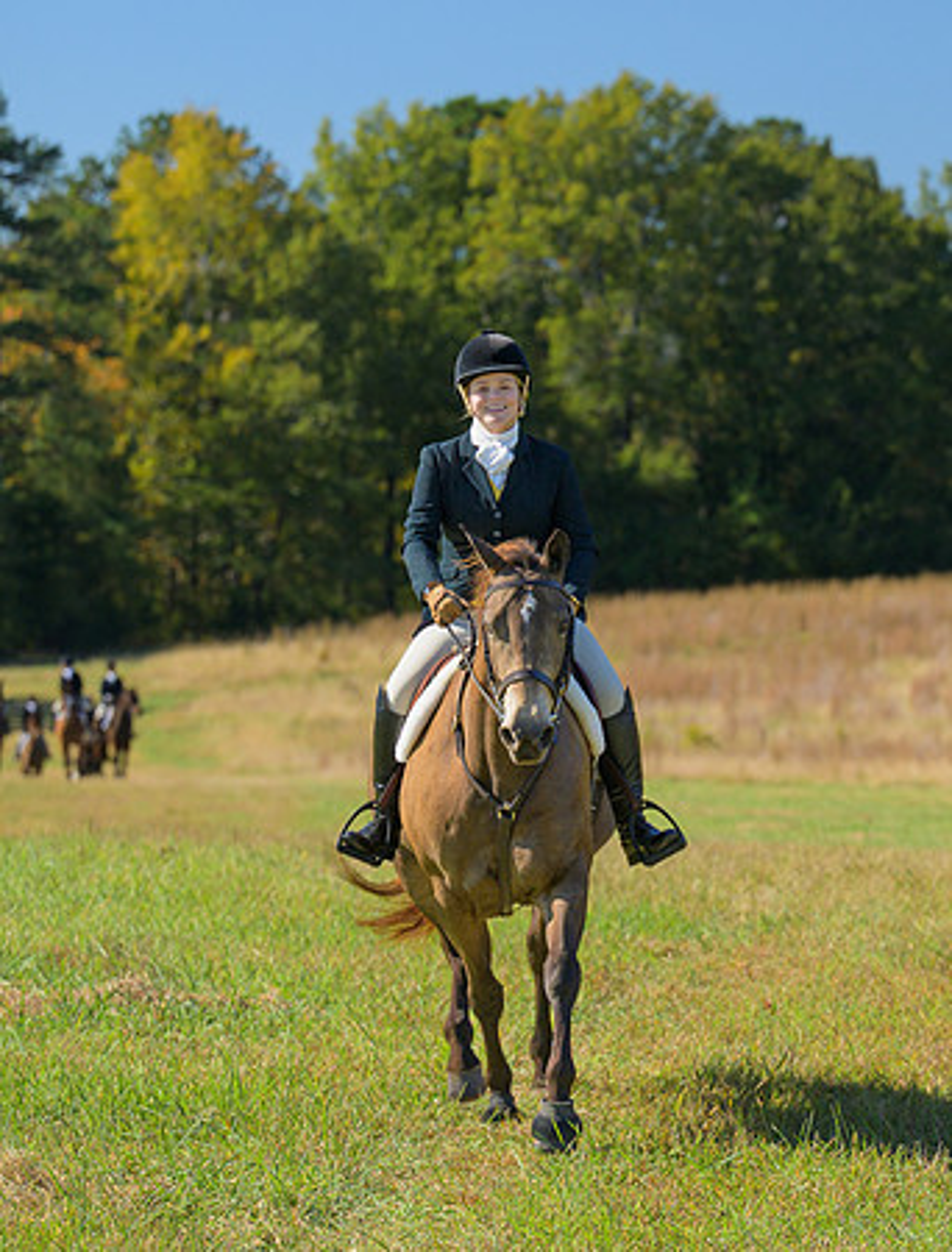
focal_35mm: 203
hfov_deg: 7.3
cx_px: 1134
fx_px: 7394
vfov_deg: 9.7
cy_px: 604
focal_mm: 104
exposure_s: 1/500
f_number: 4
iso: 200
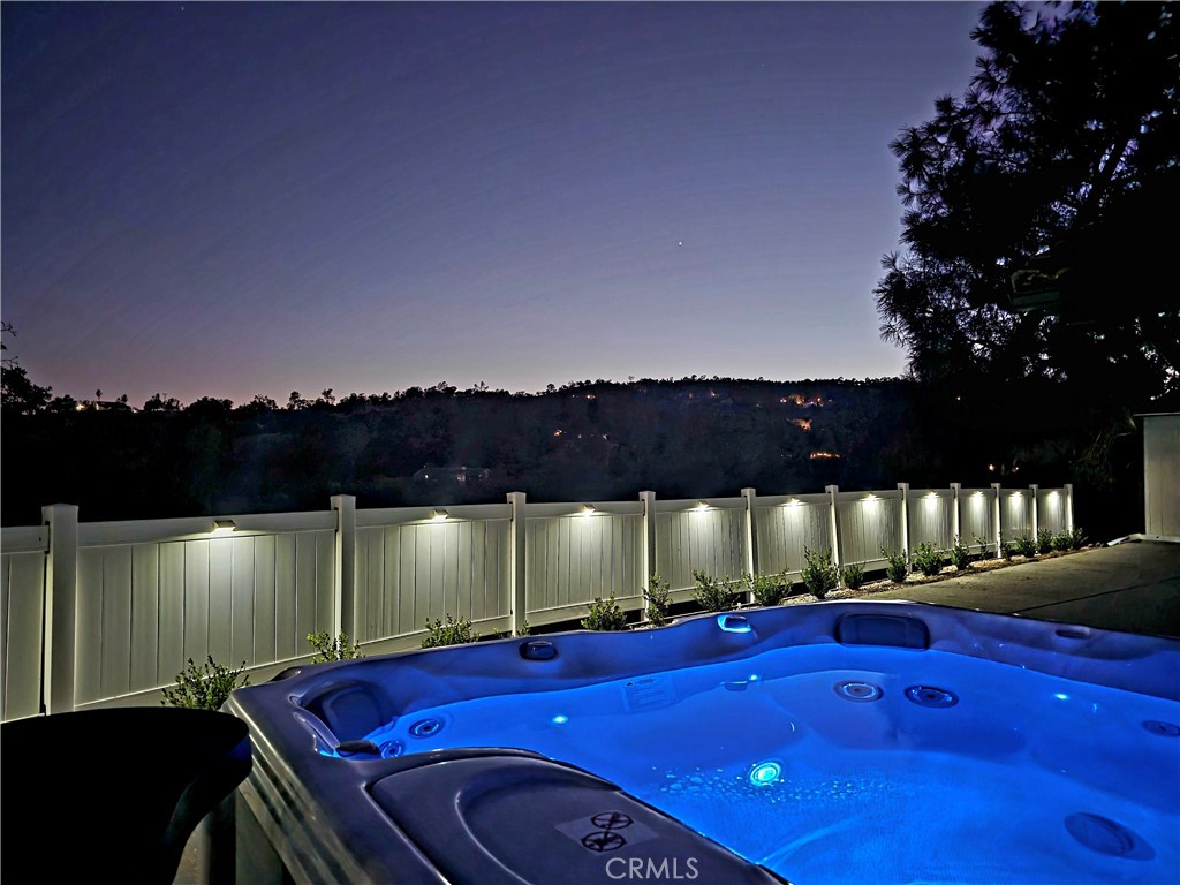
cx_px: 590
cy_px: 442
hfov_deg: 73.9
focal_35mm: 23
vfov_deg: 58.9
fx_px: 784
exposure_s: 1/20
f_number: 1.7
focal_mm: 6.3
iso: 2000
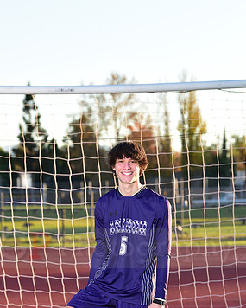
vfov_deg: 11.4
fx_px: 1528
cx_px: 120
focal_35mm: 168
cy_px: 241
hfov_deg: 9.2
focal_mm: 110
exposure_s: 1/250
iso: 200
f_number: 5
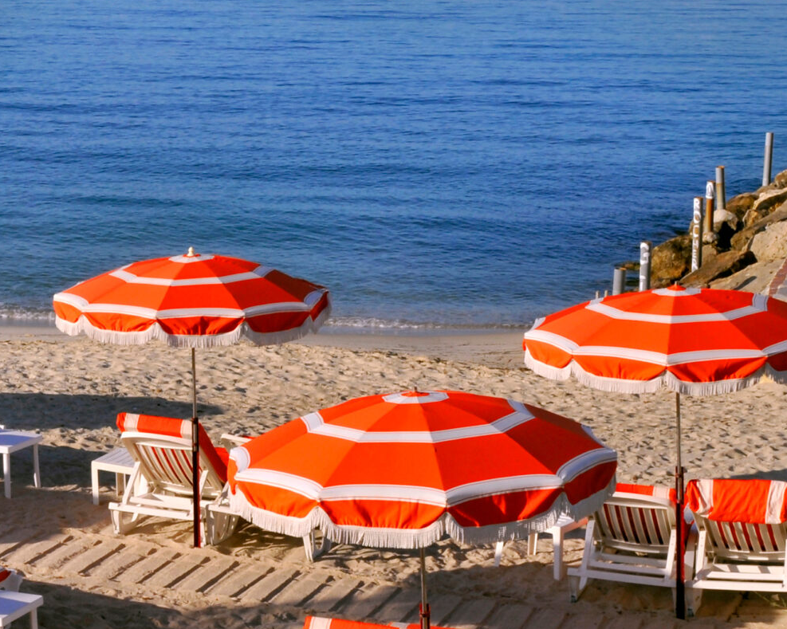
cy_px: 289
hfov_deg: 20.4
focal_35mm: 91
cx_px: 23
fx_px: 2124
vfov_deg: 16.8
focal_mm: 25
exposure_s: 1/160
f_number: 16
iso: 200
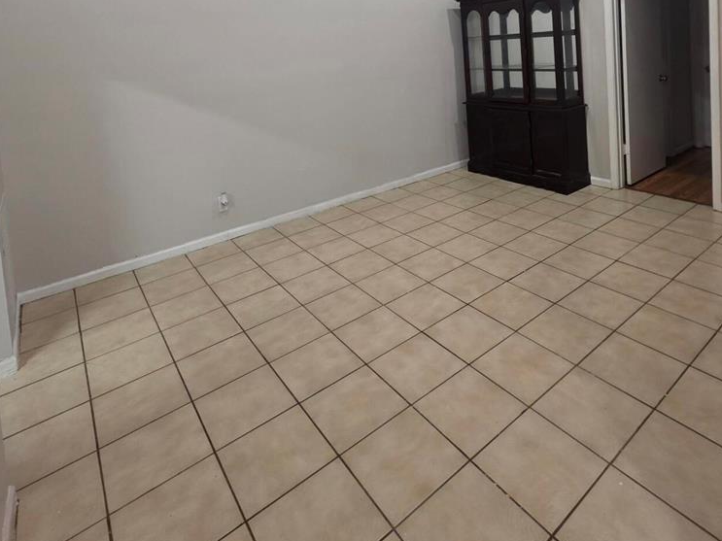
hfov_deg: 78.5
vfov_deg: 55.9
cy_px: 66
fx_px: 438
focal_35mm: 21
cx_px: 416
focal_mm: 2.2
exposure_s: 1/60
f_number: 1.9
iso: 160
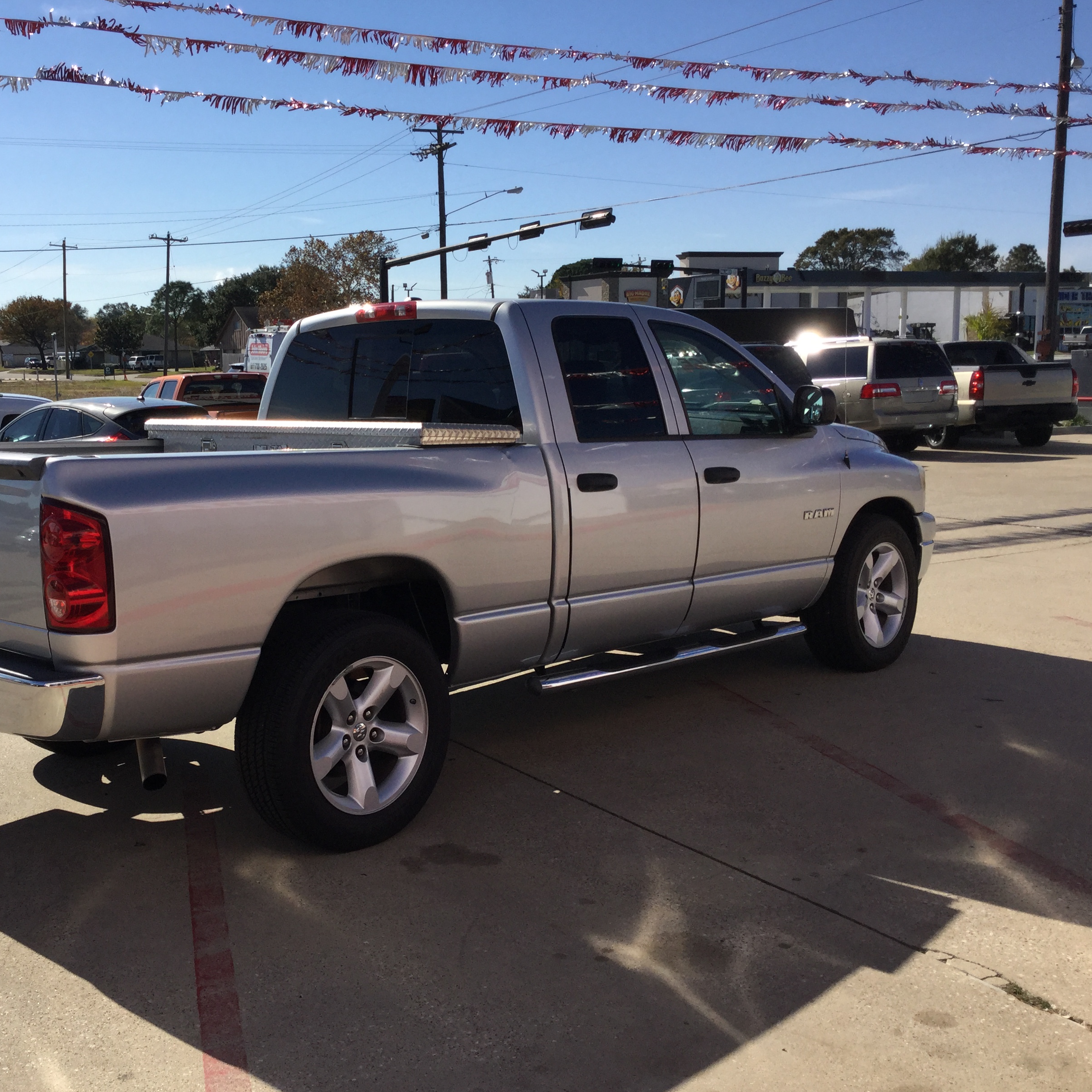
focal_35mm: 37
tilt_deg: -8.6
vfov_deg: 44.9
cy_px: 546
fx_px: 1321
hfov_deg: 44.4
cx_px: 384
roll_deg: +0.9
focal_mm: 3.3
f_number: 2.4
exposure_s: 1/1733
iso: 25
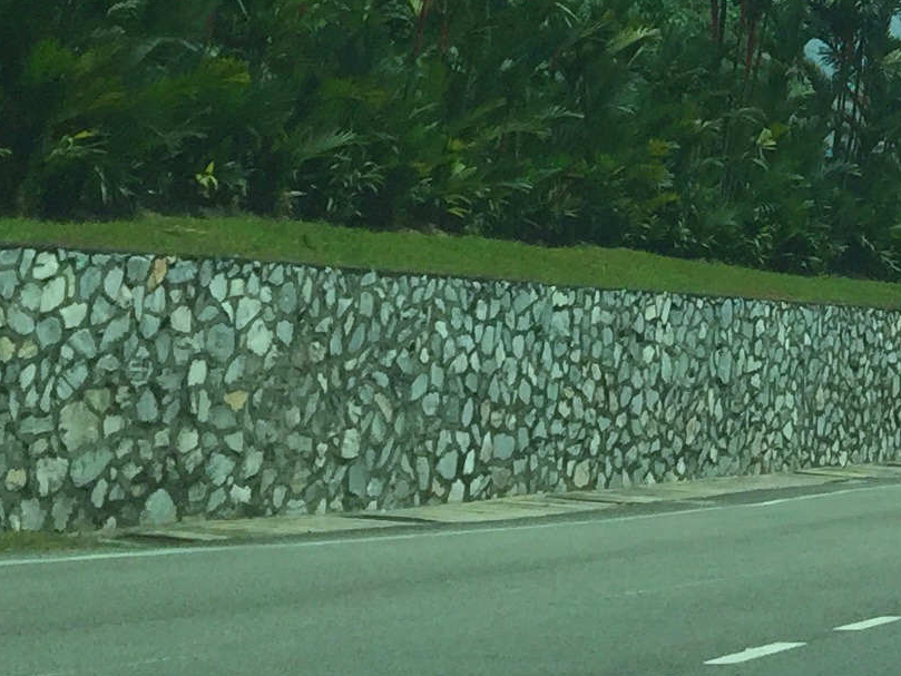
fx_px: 3046
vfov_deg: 11.7
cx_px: 1412
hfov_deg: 15.3
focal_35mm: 117
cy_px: -532
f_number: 2.2
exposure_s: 1/2639
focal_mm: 4.15
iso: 32
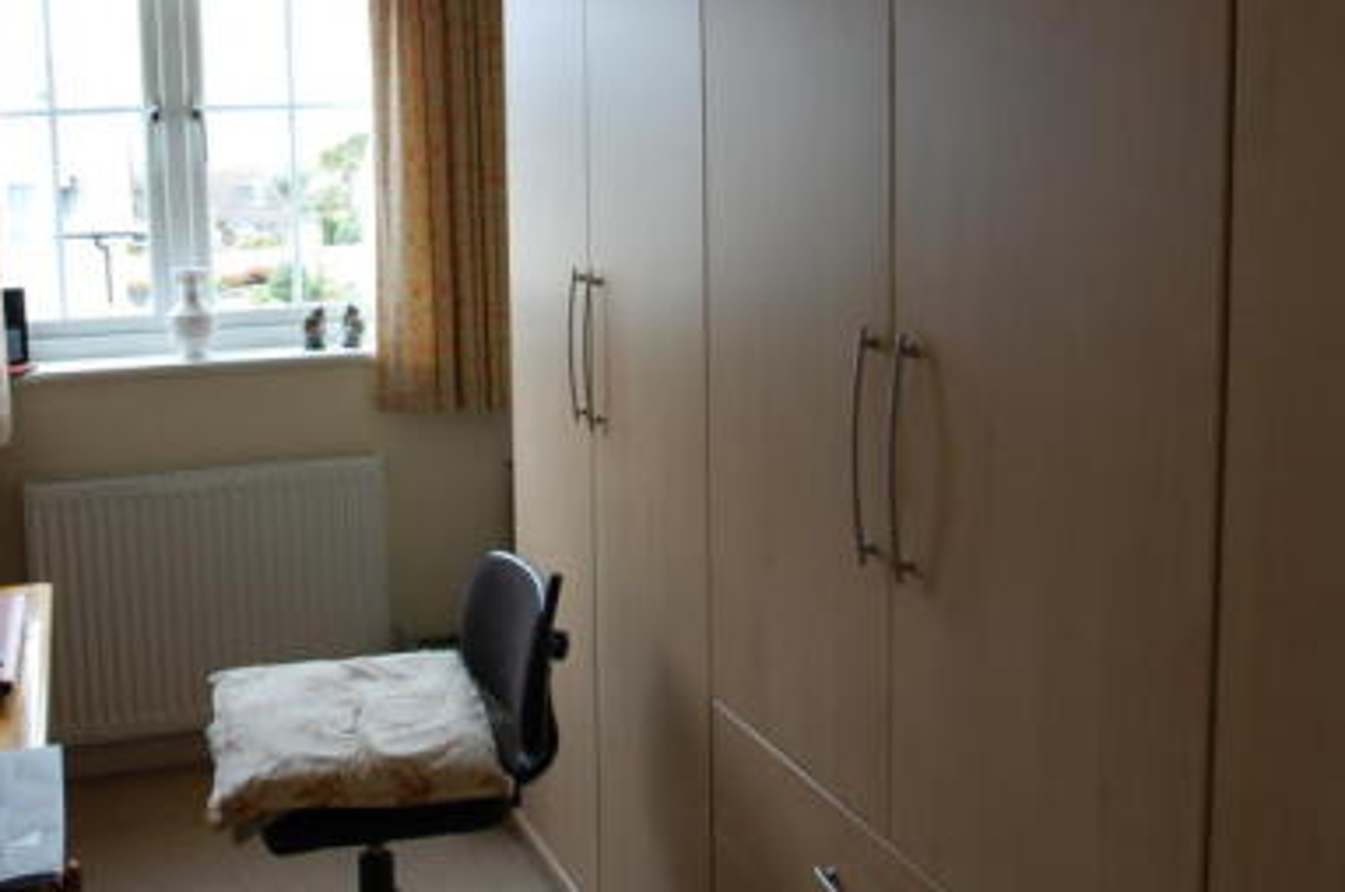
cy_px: 337
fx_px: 1343
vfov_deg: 36.5
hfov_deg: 52.2
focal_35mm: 36
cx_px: 446
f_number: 5
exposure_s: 1/100
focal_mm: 14
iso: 400
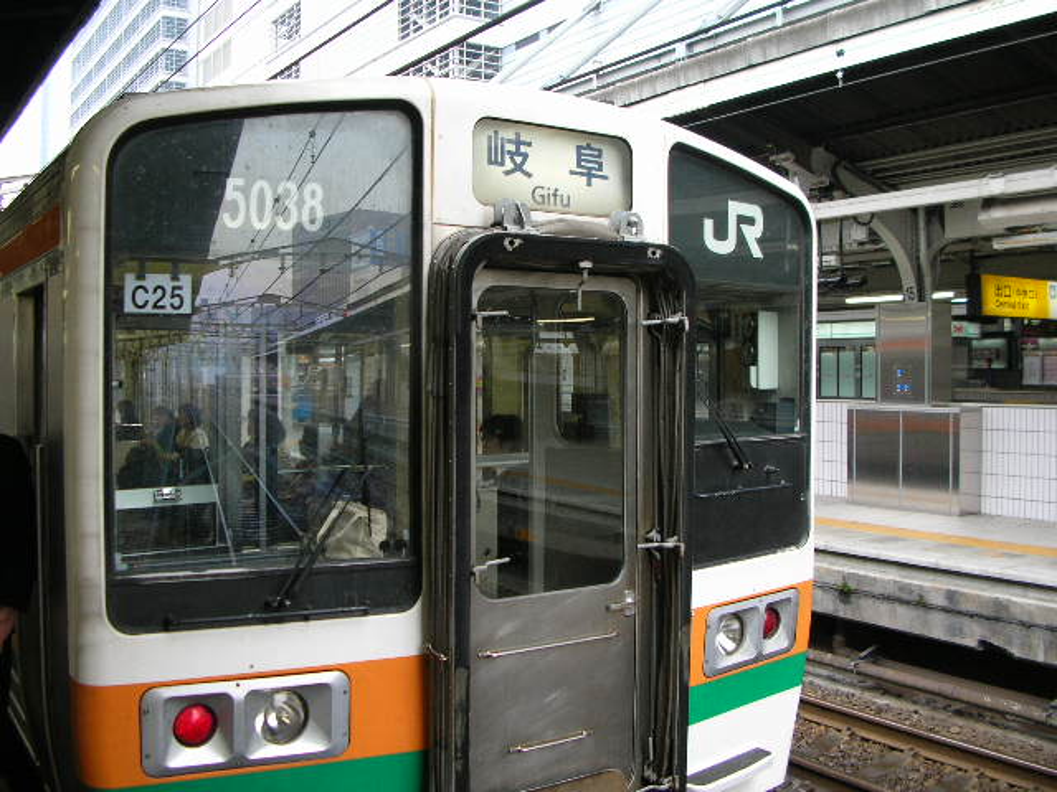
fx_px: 1069
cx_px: 528
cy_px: 396
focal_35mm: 35
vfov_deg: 40.7
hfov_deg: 52.6
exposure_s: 1/59.3
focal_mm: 5.8
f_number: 2.8
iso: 50
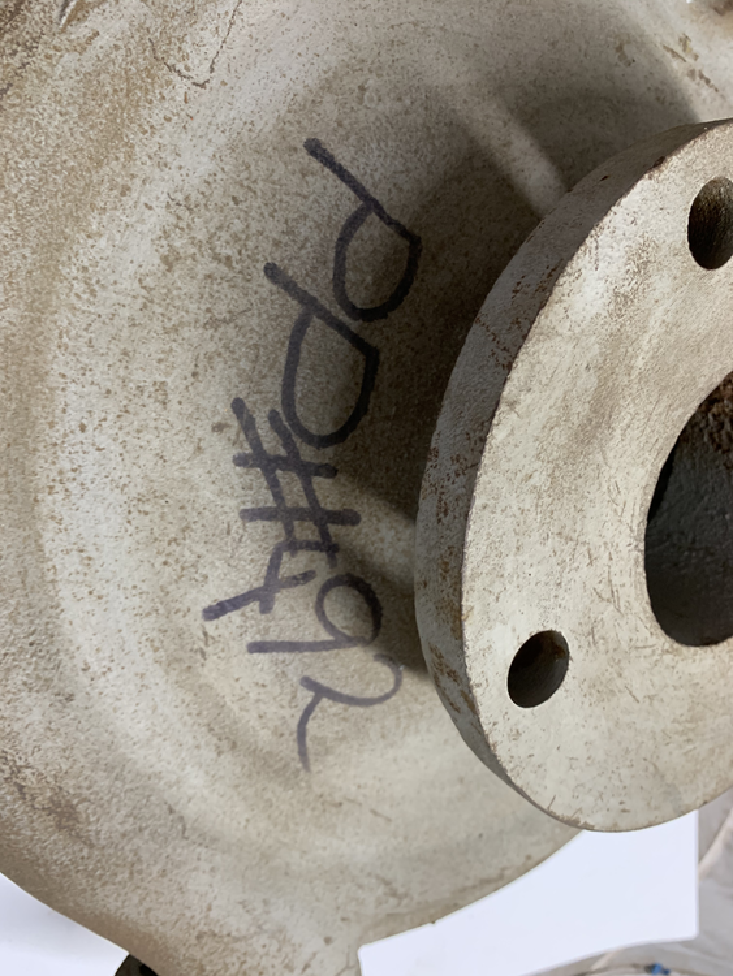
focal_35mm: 26
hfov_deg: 53.1
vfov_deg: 67.3
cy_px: 488
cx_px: 366
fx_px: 734
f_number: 1.8
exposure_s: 1/60
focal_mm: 4.25
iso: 125
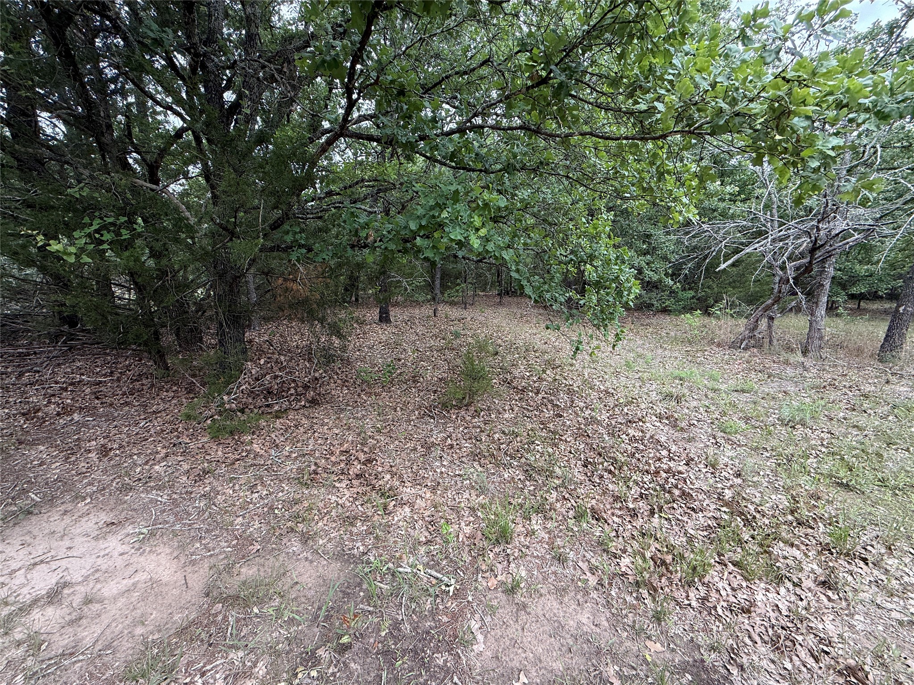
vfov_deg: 85.7
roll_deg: -0.1
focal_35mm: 14
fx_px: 370
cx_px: 457
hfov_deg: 102.1
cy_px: 342
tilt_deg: -10.5
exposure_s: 1/213
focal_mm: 2.22
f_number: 2.2
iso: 50
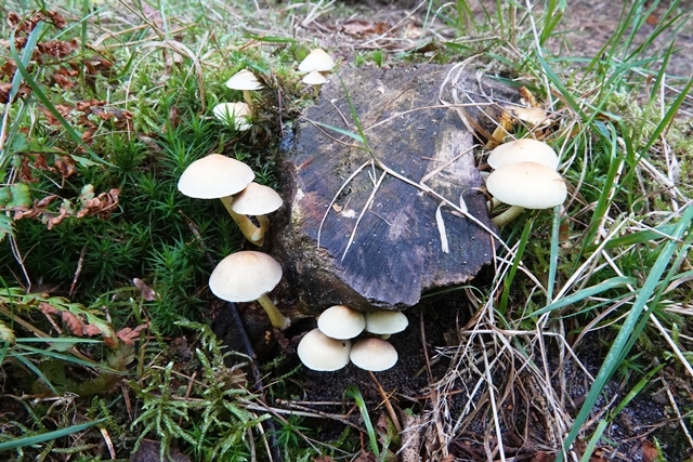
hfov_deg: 73.7
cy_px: 231
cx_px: 346
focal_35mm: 24
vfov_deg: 53.2
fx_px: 462
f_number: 8
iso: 800
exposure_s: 1/30
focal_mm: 8.8
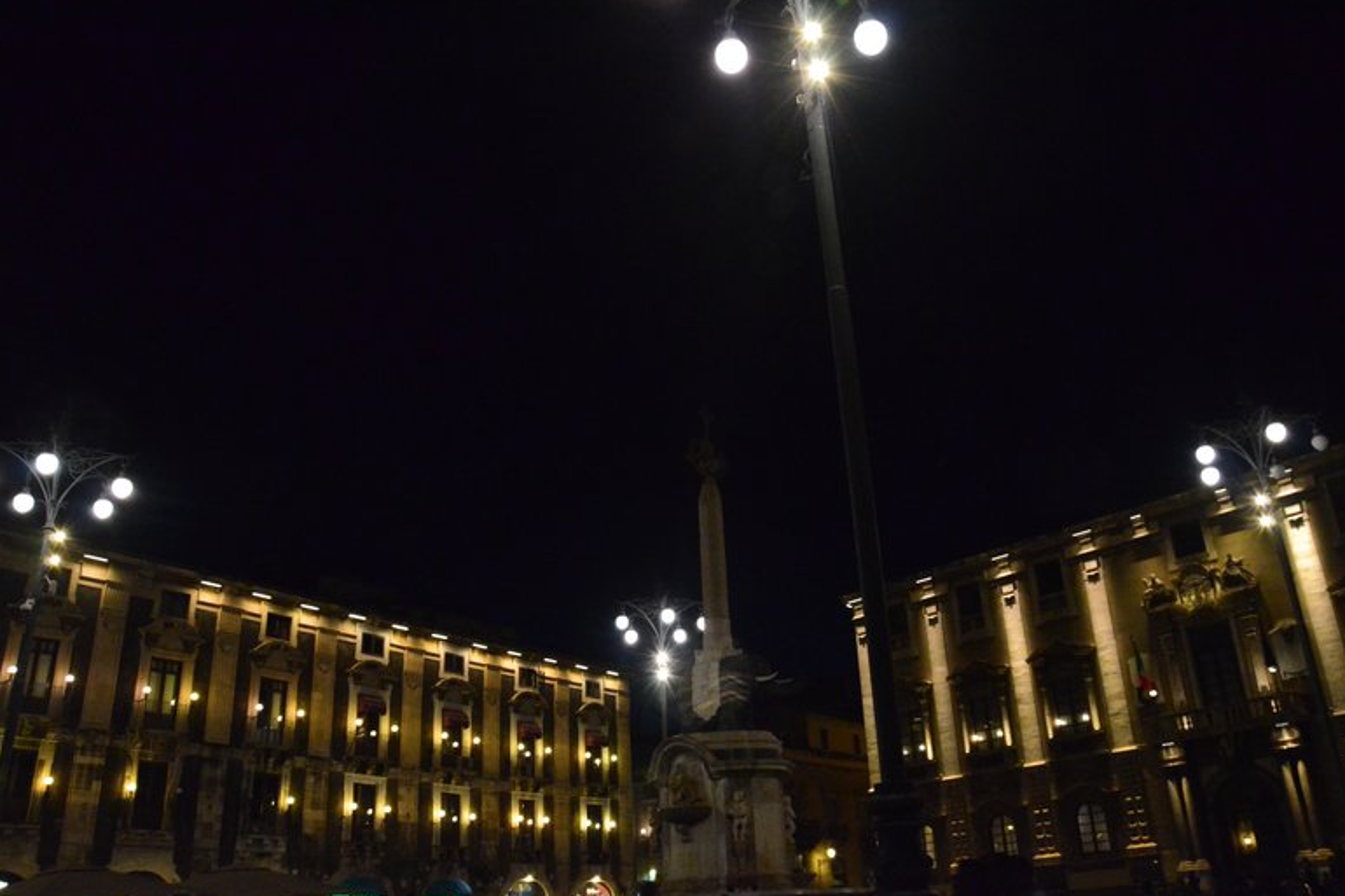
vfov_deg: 46.4
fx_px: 1046
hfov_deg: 65.5
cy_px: 454
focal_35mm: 28
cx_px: 697
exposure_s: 1/40
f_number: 7.1
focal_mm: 18
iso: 6400
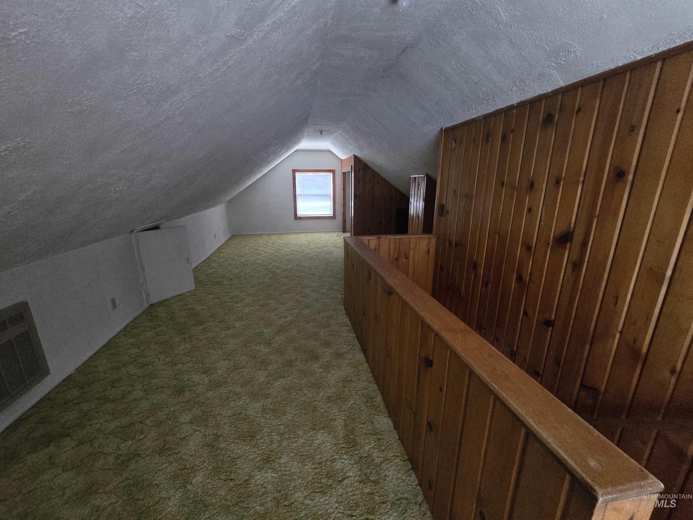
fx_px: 260
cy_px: 260
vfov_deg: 89.9
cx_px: 346
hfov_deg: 106.2
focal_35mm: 13
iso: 1600
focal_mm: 2.2
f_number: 2.2
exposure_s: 1/24
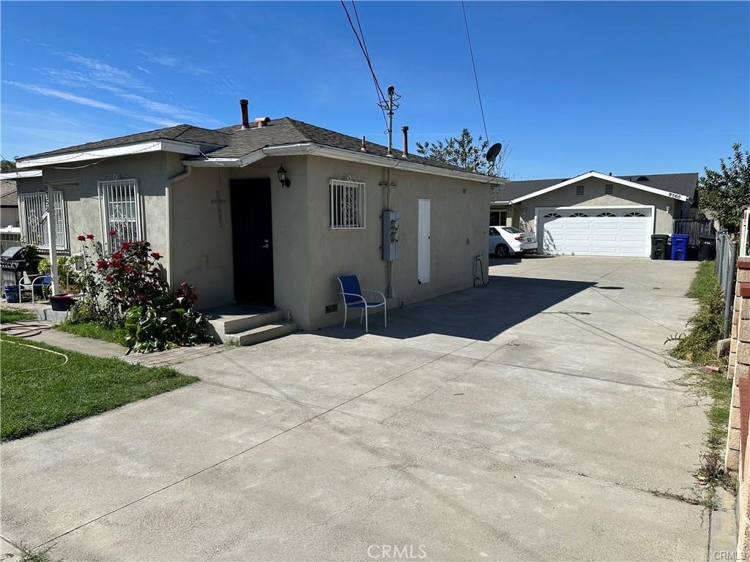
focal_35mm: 24
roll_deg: -0.3
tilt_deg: -5.8
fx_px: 520
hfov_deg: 71.6
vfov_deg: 56.8
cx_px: 375
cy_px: 281
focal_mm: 6.86
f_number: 1.78
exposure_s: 1/6211
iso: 80
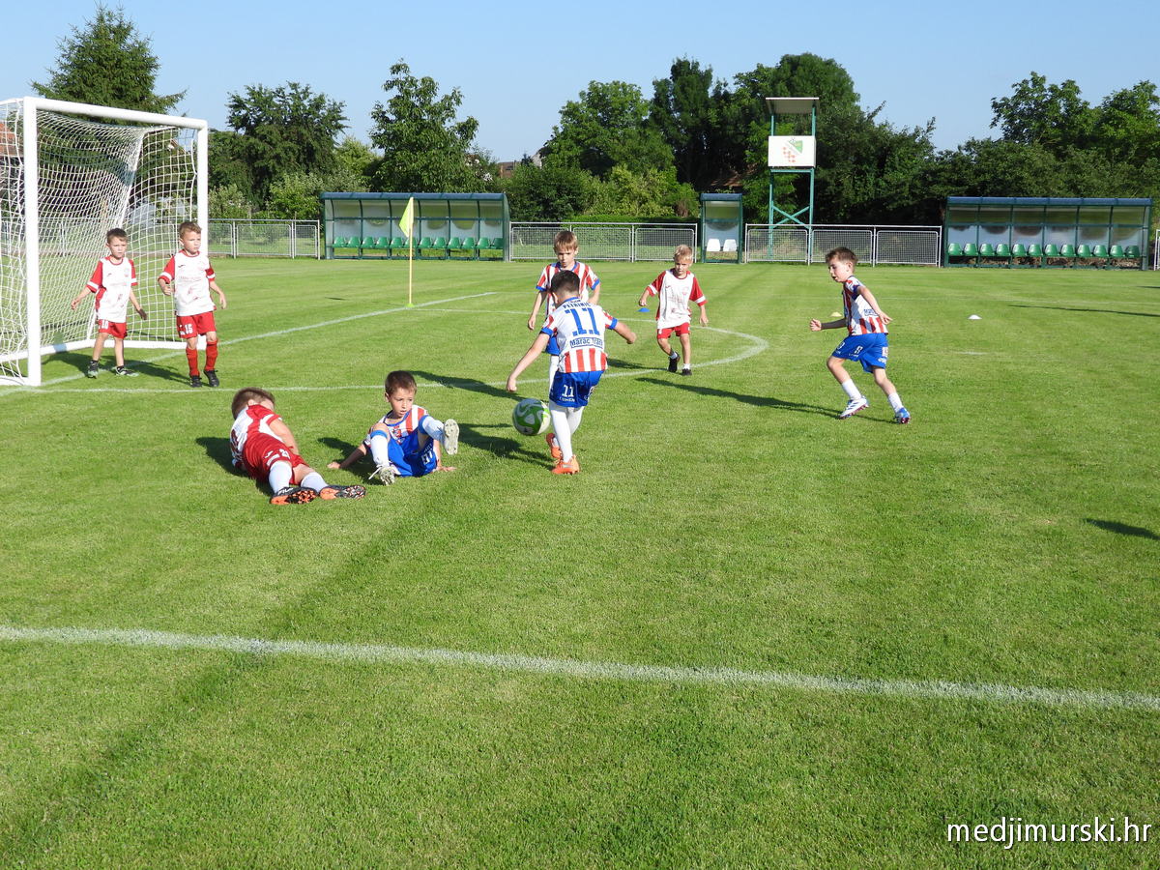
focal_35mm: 47
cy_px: 435
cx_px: 580
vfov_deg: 30.9
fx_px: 1575
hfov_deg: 40.4
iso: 100
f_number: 3.2
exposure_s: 1/1000
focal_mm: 8.5
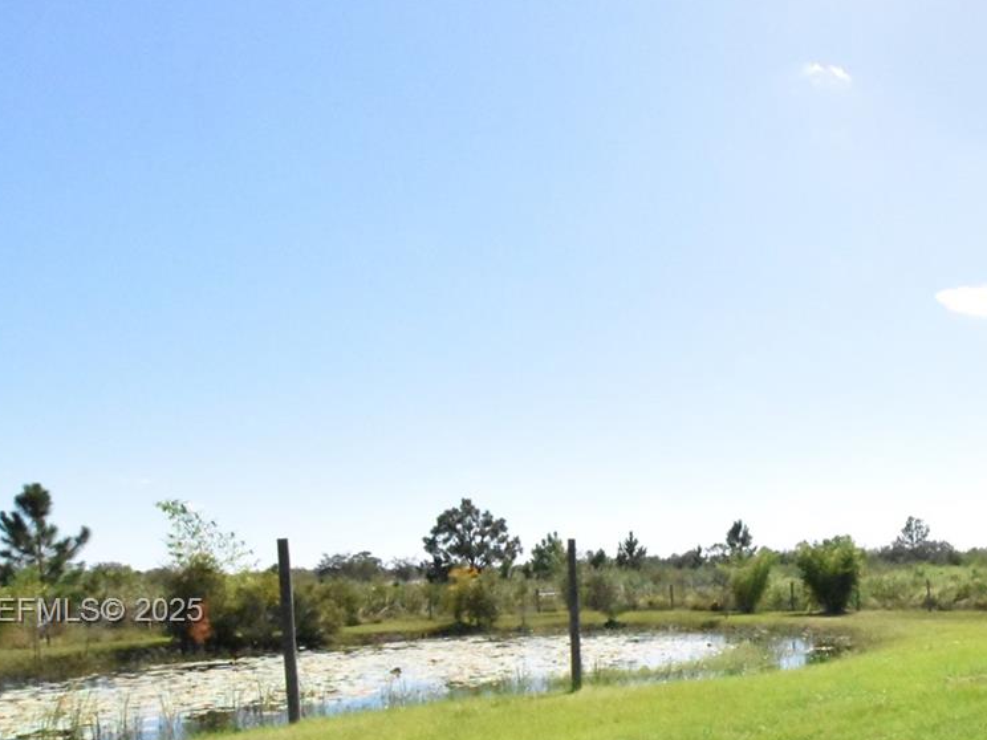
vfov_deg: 42.9
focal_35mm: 31
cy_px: 613
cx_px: 852
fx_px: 884
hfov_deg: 52.6
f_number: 14
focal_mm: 10
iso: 16000
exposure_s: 1/4000
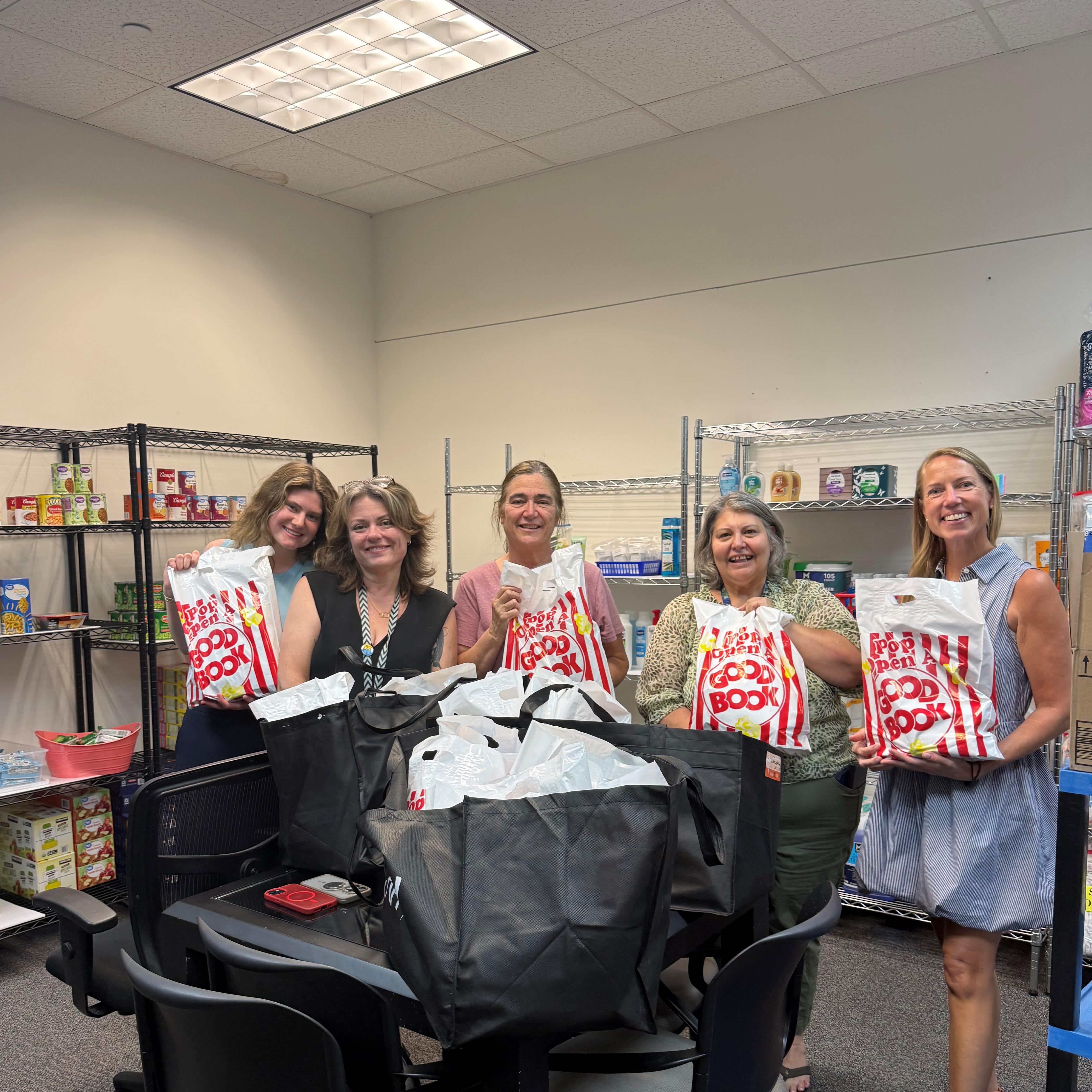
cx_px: 534
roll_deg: +0.4
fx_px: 1035
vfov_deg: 55.4
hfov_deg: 55.6
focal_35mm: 29
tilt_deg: -4.7
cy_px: 628
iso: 125
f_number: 1.78
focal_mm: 6.76
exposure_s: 1/63
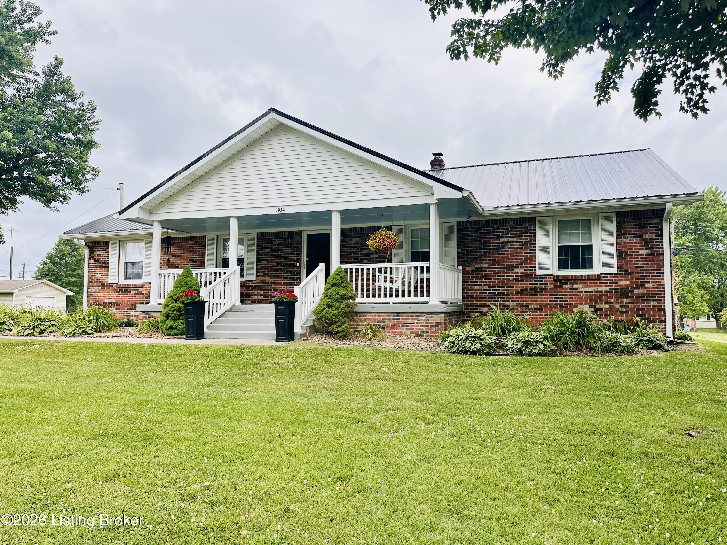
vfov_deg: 56.8
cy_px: 272
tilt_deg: +4.0
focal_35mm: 24
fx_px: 504
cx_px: 364
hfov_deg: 71.6
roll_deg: -0.5
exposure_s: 1/1374
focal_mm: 6.86
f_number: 1.78
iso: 80
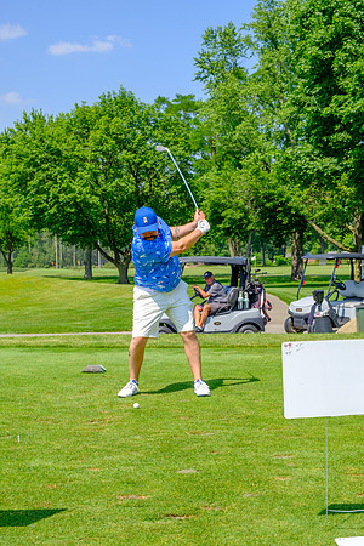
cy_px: 273
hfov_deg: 25.1
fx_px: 819
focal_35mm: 54
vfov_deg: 36.9
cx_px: 182
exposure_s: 1/320
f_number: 9
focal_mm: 35.8
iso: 200
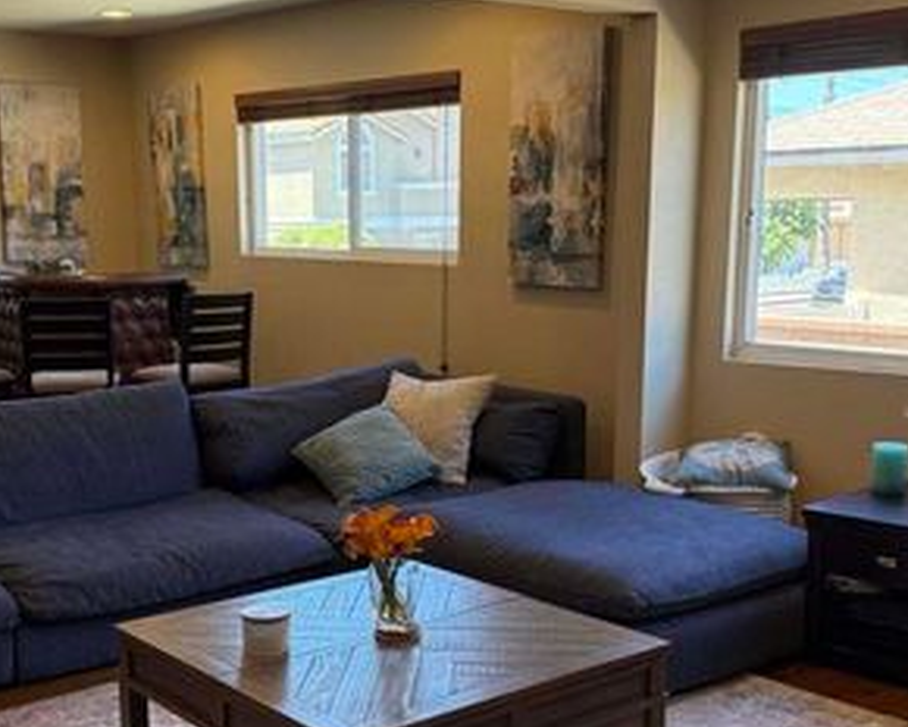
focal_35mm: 48
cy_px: 462
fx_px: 1290
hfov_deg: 38.6
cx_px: 360
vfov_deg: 31.3
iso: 200
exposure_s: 1/226
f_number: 1.78
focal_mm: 6.76
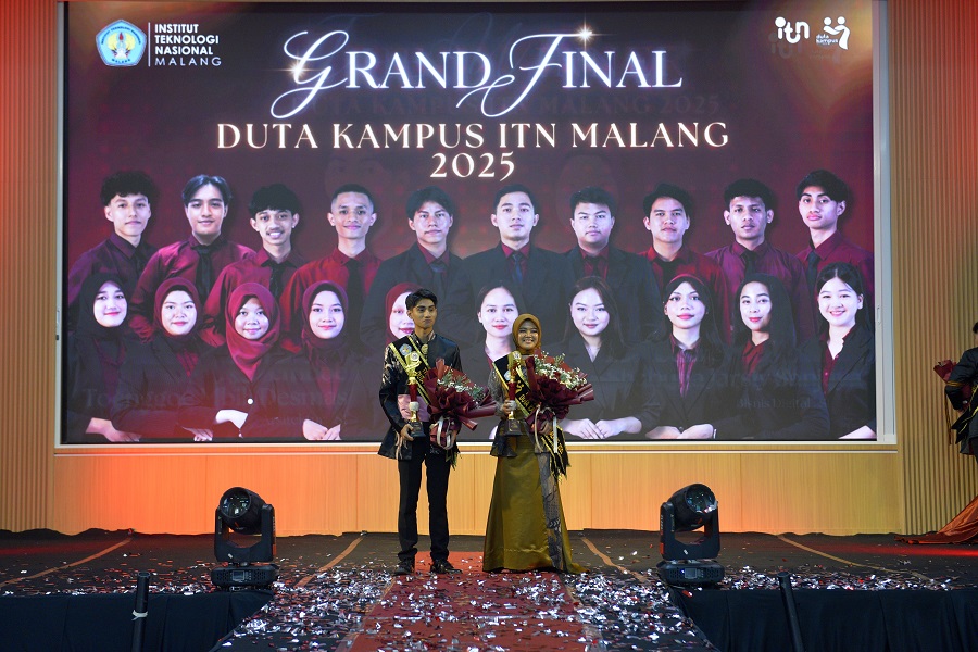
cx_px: 489
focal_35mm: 62
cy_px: 326
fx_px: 1684
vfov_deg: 21.9
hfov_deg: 32.4
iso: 2500
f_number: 3.5
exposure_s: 1/125
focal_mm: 62
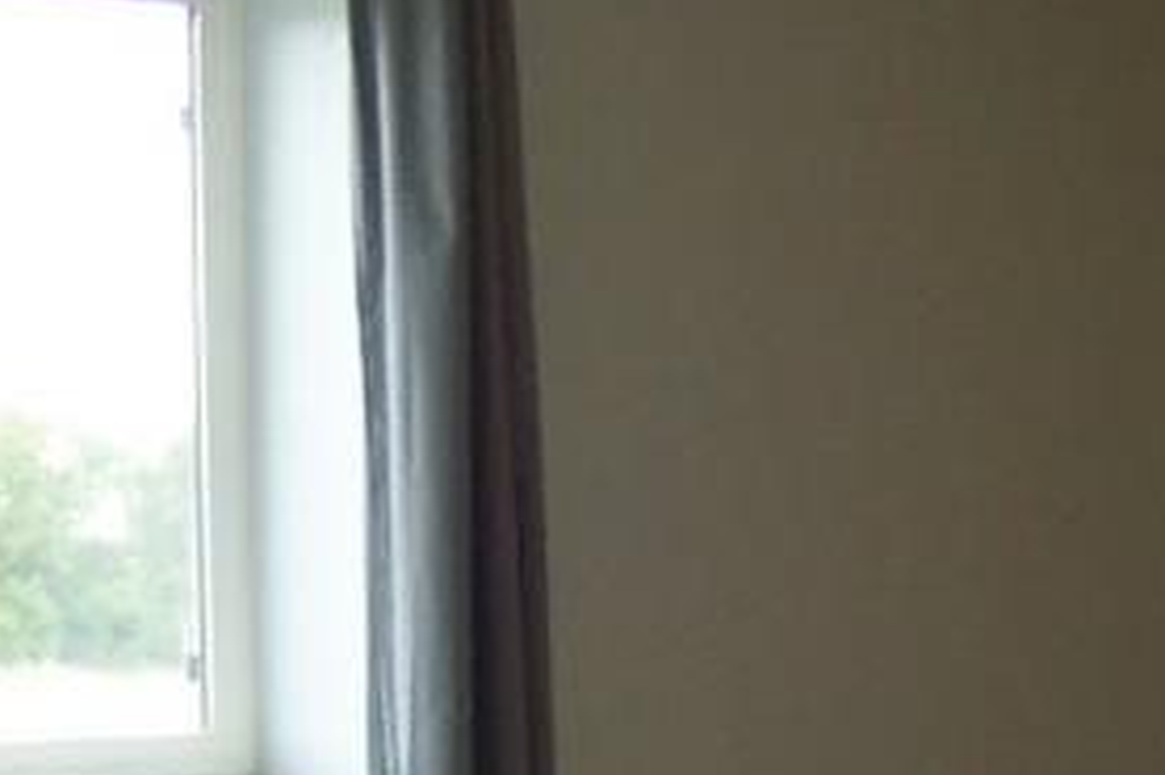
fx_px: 4528
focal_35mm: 140
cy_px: 779
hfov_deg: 14.4
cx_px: 1253
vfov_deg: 9.7
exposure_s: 1/90
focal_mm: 8
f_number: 2.8
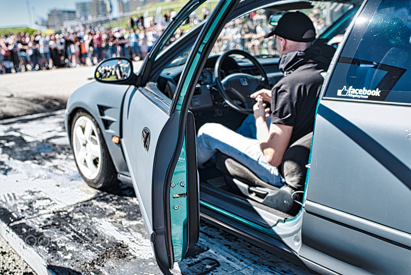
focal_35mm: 35
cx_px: 206
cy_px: 138
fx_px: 400
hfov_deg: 54.4
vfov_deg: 37.9
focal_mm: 35
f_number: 2.8
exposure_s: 1/160
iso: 100
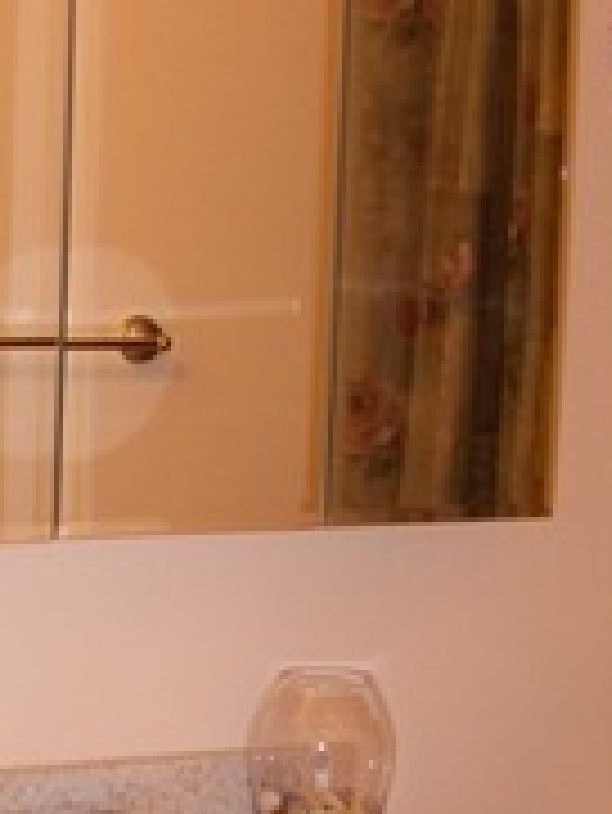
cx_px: -65
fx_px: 2472
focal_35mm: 105
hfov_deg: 13.8
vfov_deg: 18.6
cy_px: 621
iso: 79
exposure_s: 1/22.6
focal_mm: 6.3
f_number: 2.9
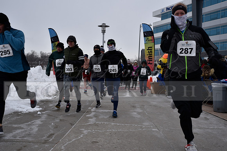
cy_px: 76
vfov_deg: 36.9
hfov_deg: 53.1
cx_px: 114
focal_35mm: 36
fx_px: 227
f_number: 10
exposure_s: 1/400
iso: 400
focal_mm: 36
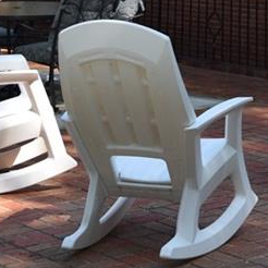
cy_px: -92
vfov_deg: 12.7
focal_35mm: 133
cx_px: 404
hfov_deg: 12.5
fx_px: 1163
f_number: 6.3
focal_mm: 25
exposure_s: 1/160
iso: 100
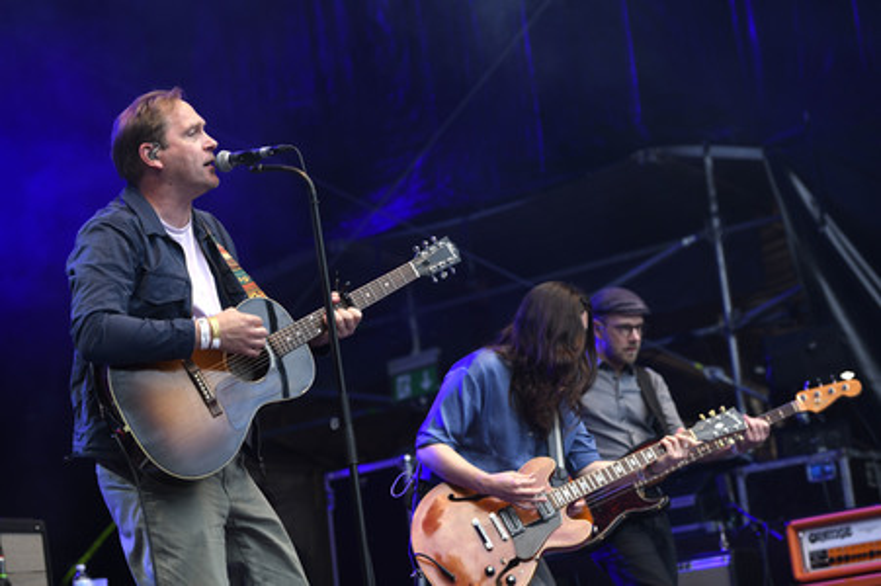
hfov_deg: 21.5
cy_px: 293
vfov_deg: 14.4
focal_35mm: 95
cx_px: 440
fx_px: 2323
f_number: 3.5
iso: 800
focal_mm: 95
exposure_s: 1/500
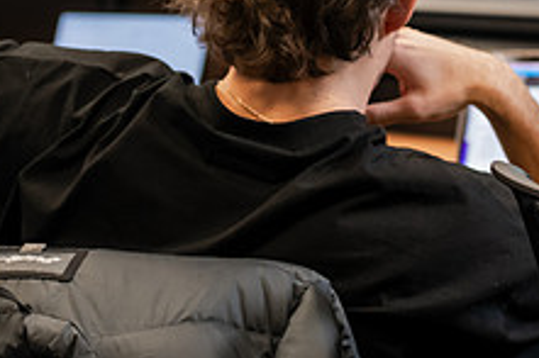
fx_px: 2753
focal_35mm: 184
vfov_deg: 7.4
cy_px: -106
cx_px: 144
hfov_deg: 11.2
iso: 1250
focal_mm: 70
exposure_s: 1/125
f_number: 3.2
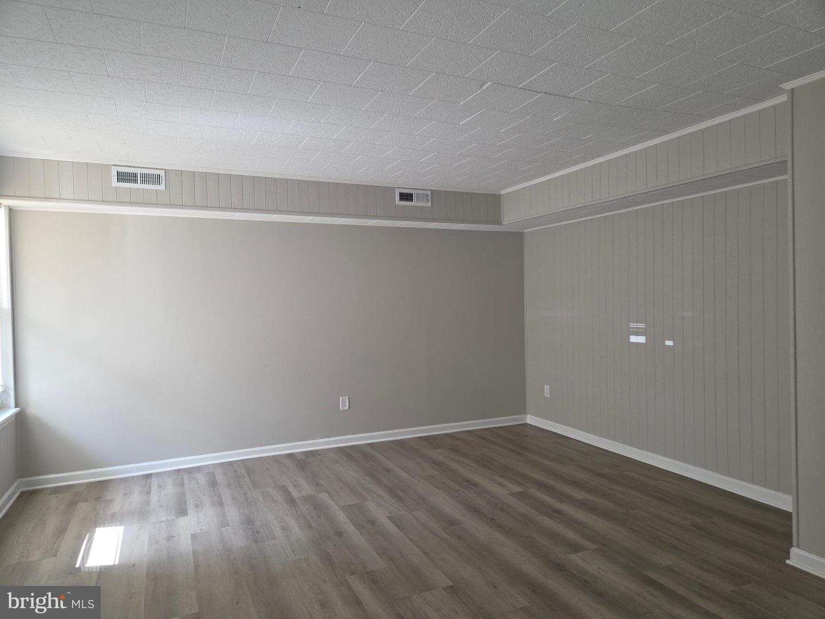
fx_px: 548
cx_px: 412
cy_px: 310
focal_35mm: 23
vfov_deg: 58.9
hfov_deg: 73.9
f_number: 1.8
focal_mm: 5.4
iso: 100
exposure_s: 1/30
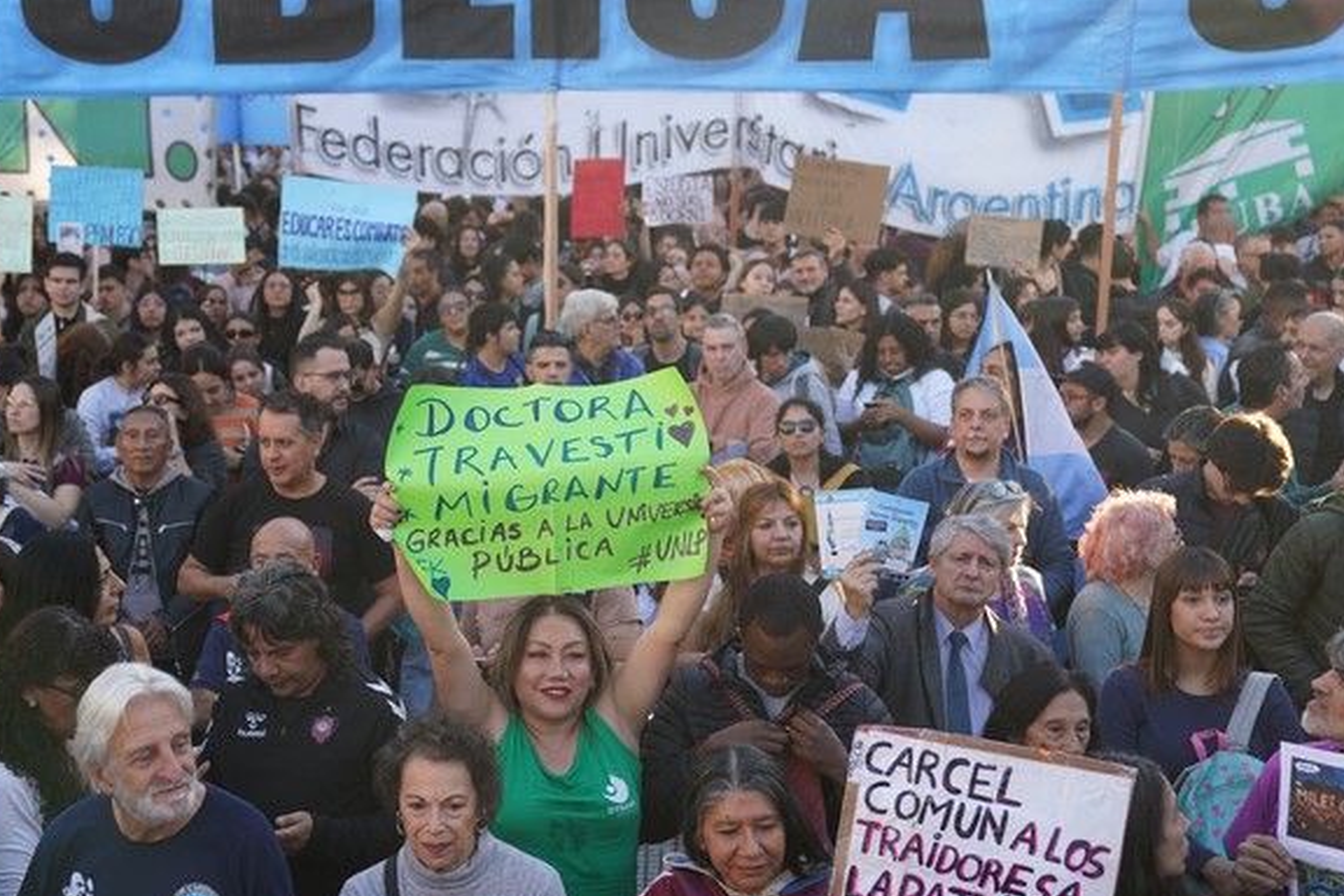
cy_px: 483
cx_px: 544
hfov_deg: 39.4
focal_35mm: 50
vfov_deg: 27.0
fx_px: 1867
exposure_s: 1/640
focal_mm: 40
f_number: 3.2
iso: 400
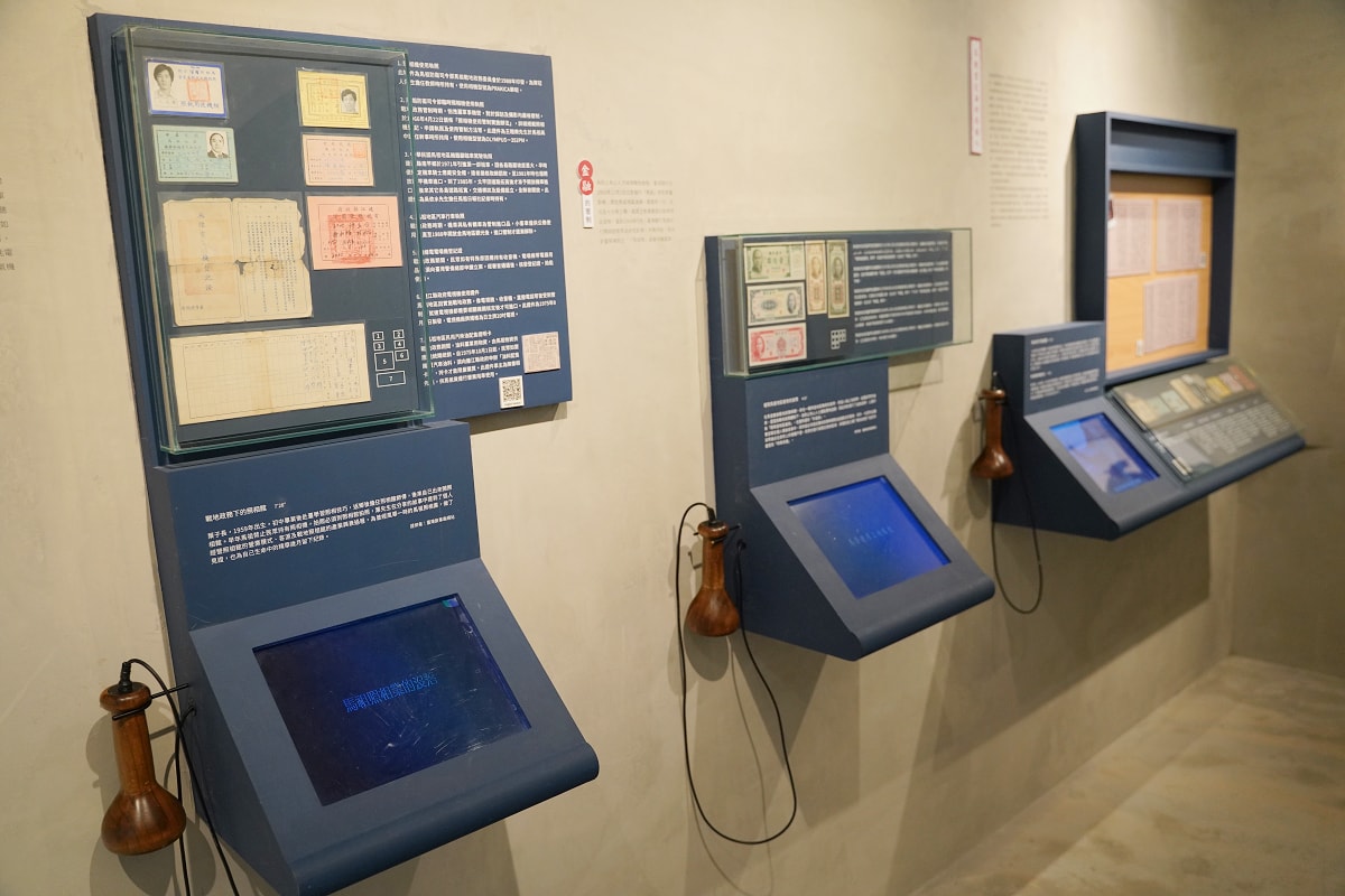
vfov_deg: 46.4
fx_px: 1046
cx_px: 672
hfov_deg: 65.5
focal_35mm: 28
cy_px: 448
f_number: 3.2
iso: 1600
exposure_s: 1/160
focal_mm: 28
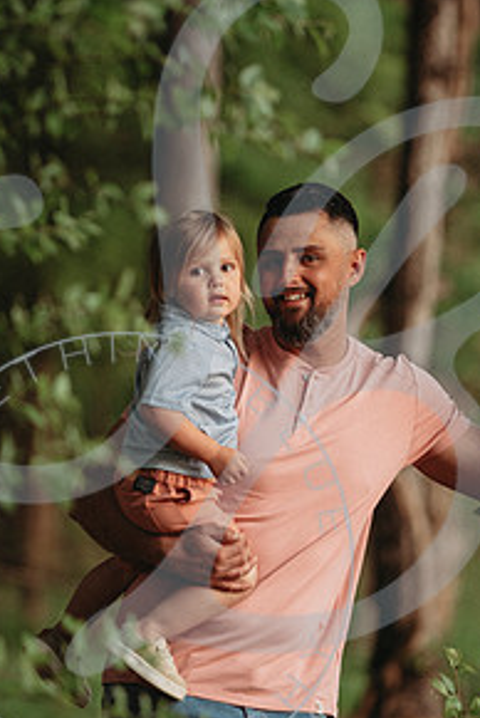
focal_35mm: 279
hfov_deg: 4.9
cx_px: 235
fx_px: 5566
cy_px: 374
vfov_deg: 7.4
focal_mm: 180
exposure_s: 1/200
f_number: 2.8
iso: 400
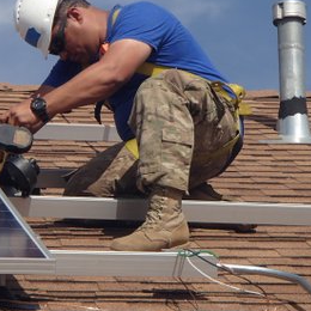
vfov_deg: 9.3
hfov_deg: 9.3
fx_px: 1911
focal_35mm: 188
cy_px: 120
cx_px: 98
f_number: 5.5
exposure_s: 1/640
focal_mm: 21.22
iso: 100
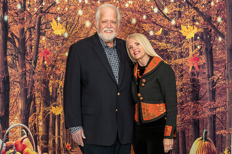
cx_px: 126
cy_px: 83
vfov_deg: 20.6
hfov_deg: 30.5
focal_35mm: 66
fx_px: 425
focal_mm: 55
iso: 800
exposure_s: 1/80
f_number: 5.6
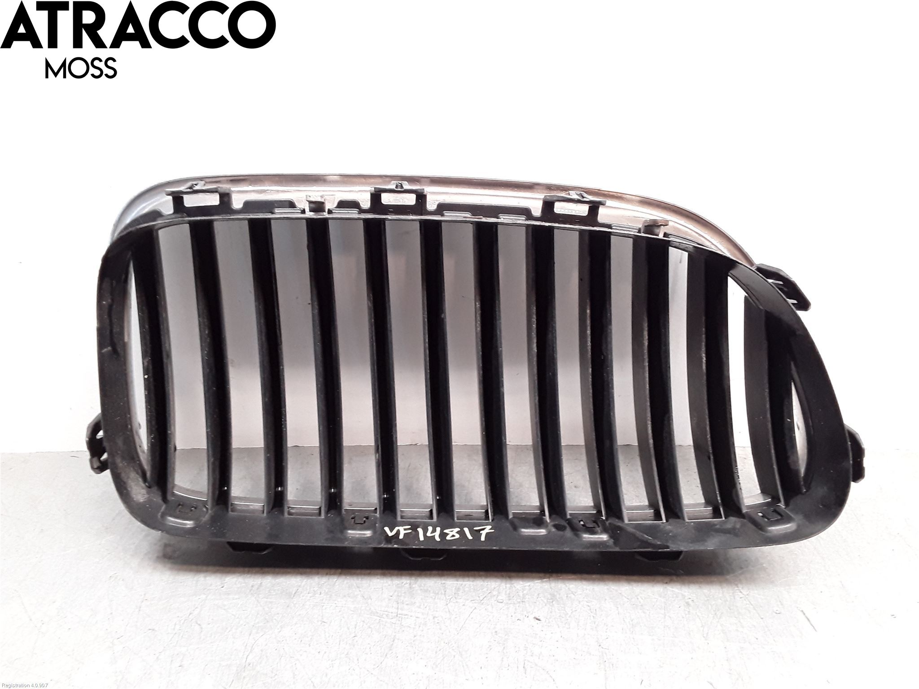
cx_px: 460
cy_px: 344
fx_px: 743
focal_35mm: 28
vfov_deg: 49.7
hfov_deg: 63.4
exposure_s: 1/33
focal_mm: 2.91
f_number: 1.9
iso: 100
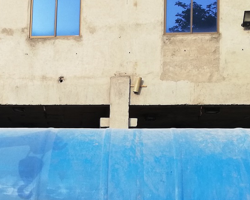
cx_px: 36
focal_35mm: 65
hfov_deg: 28.3
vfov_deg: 23.1
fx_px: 481
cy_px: 162
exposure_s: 1/334
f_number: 2.2
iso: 50
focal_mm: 3.81
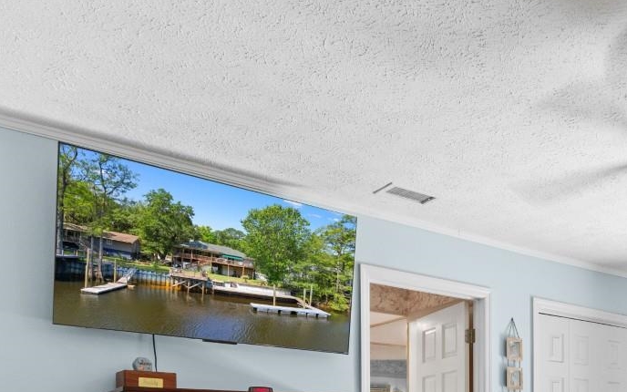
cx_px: 554
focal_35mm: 36
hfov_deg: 48.8
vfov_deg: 31.2
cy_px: 436
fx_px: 615
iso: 100
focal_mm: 10
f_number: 4.5
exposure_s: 1/6
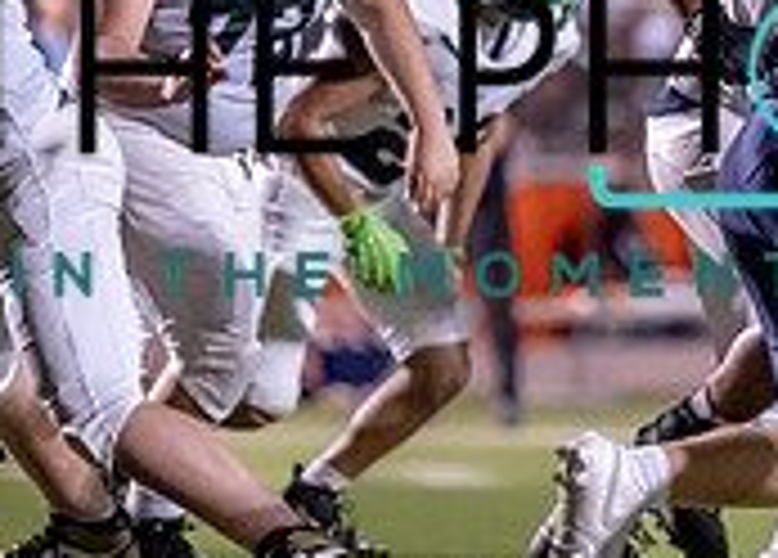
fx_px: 16835
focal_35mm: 761
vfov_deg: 1.9
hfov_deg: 2.6
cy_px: 71
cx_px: 1076
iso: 2000
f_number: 1.8
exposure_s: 1/1000
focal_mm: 135
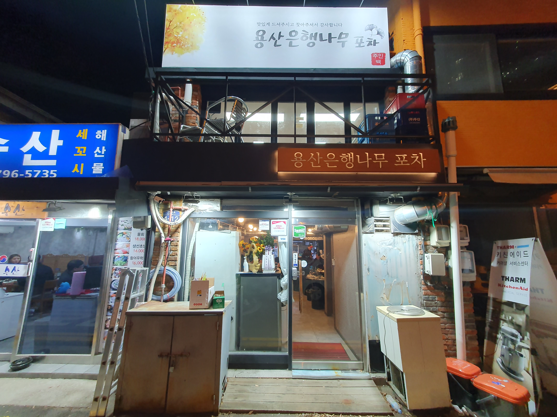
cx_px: 278
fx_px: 209
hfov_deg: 106.2
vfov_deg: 89.9
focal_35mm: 13
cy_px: 208
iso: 125
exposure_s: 1/60
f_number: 2.2
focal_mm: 1.8
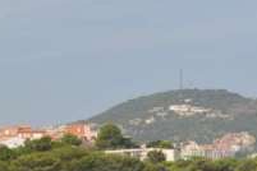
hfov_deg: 7.4
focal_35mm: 278
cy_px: 338
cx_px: 92
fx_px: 1984
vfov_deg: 4.9
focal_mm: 70
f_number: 18
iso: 720
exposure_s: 1/125
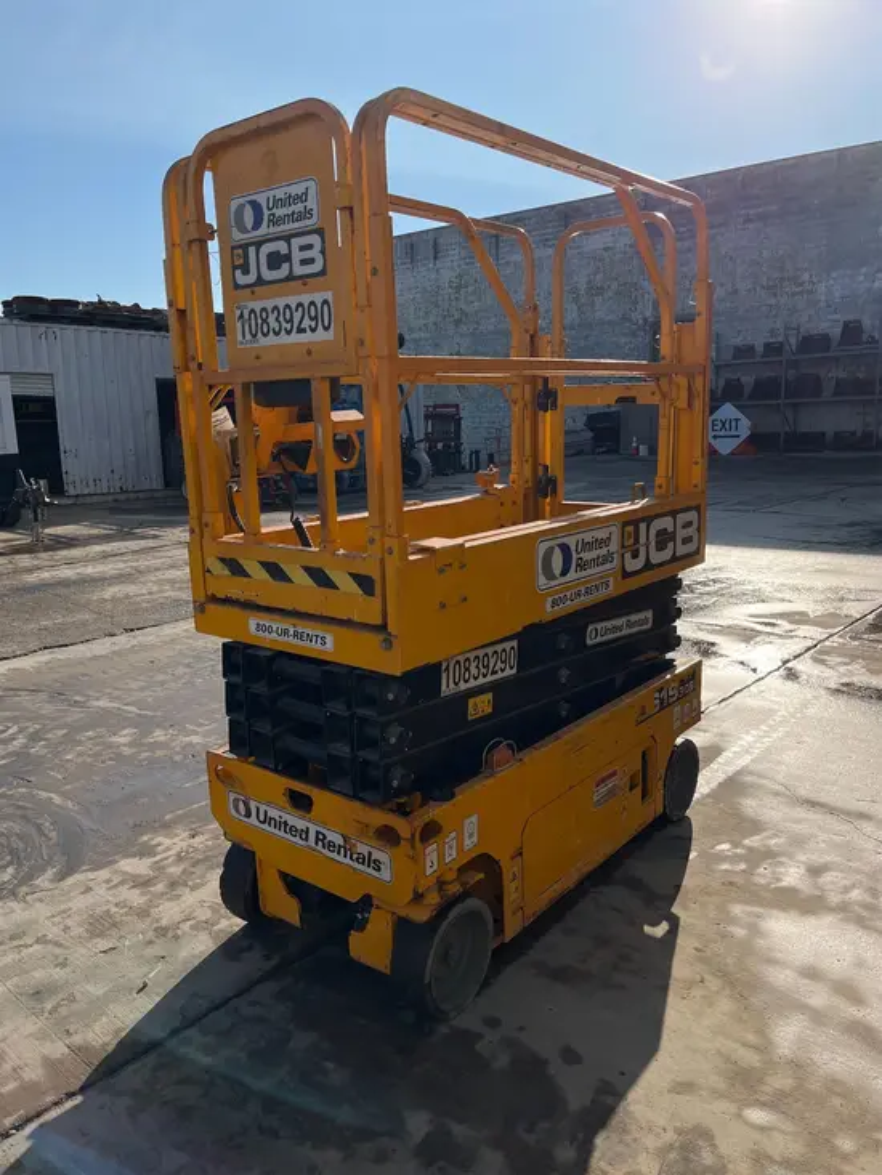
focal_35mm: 26
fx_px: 883
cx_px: 441
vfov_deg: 67.3
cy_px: 588
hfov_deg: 53.1
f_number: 1.6
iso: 50
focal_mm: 5.1
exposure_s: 1/9901
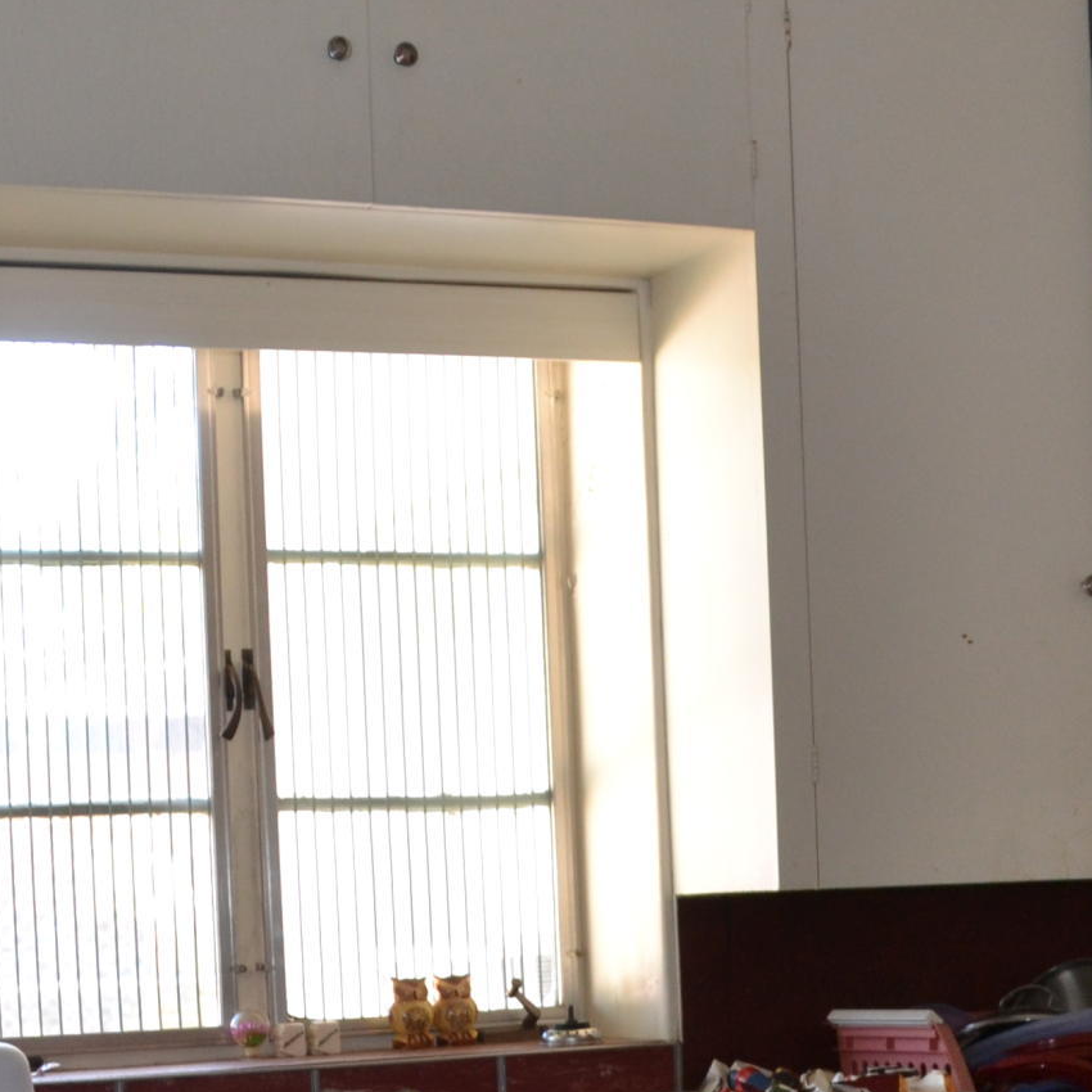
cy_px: 962
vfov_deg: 19.0
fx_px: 3212
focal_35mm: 90
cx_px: 892
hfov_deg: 19.1
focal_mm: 20
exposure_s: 1/60
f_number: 3.5
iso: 500
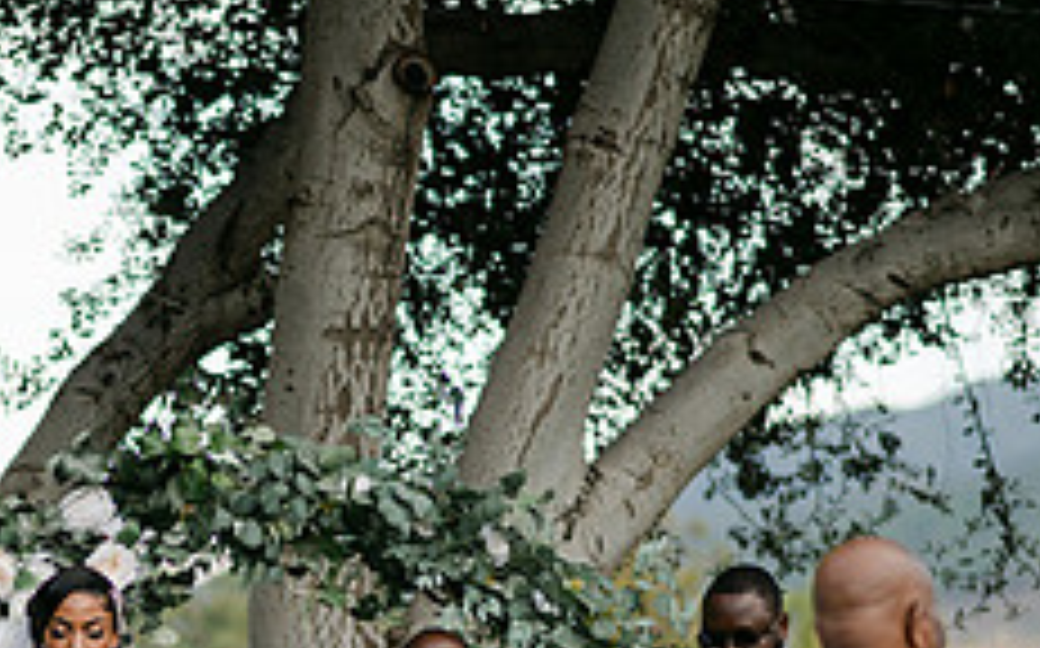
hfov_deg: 9.6
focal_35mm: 218
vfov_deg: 6.0
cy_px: 724
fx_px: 6174
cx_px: 113
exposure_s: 1/2000
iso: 100
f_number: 2
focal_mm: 85
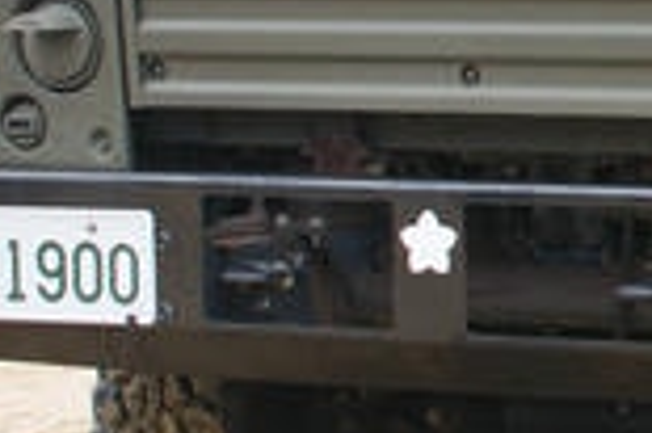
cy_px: -103
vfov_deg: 6.2
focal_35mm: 220
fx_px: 3980
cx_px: 812
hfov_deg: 9.2
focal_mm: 30
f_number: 8
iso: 800
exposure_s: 1/250
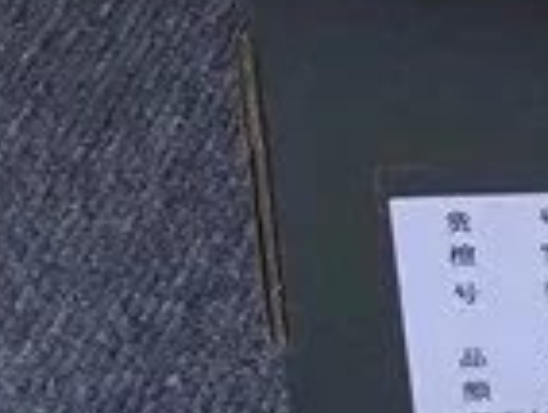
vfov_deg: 7.3
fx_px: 3108
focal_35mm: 196
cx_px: 1250
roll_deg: +0.0
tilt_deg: -20.9
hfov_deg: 9.2
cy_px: -419
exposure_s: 1/392
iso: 25
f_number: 2.4
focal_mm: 3.3
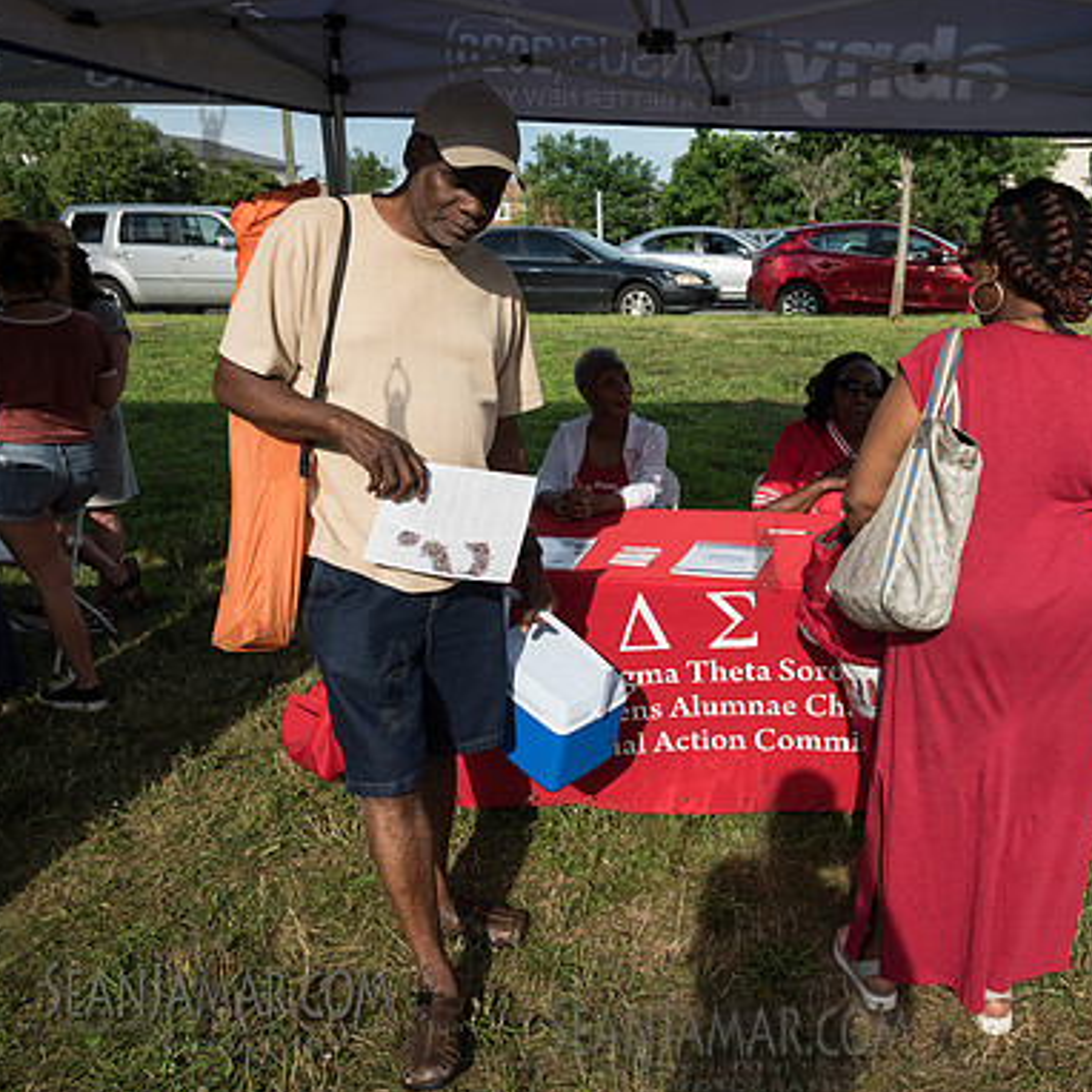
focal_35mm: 31
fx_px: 1106
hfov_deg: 51.1
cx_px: 763
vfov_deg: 52.5
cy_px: 545
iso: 200
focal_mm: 24
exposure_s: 1/1000
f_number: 5.6
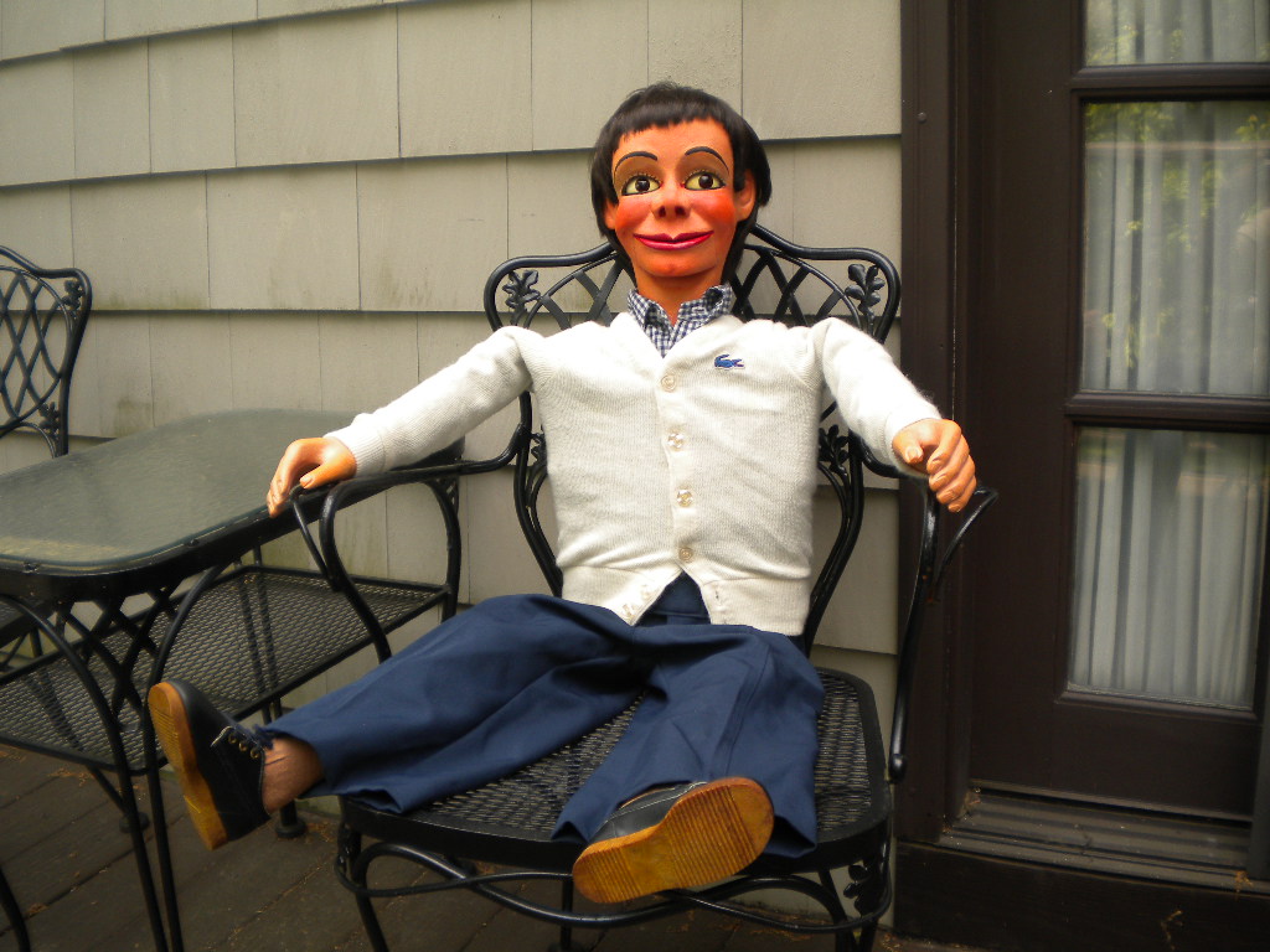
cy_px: 476
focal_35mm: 35
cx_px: 635
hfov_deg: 52.6
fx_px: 1284
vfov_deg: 40.7
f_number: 3.1
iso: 80
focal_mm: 6.3
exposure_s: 1/170
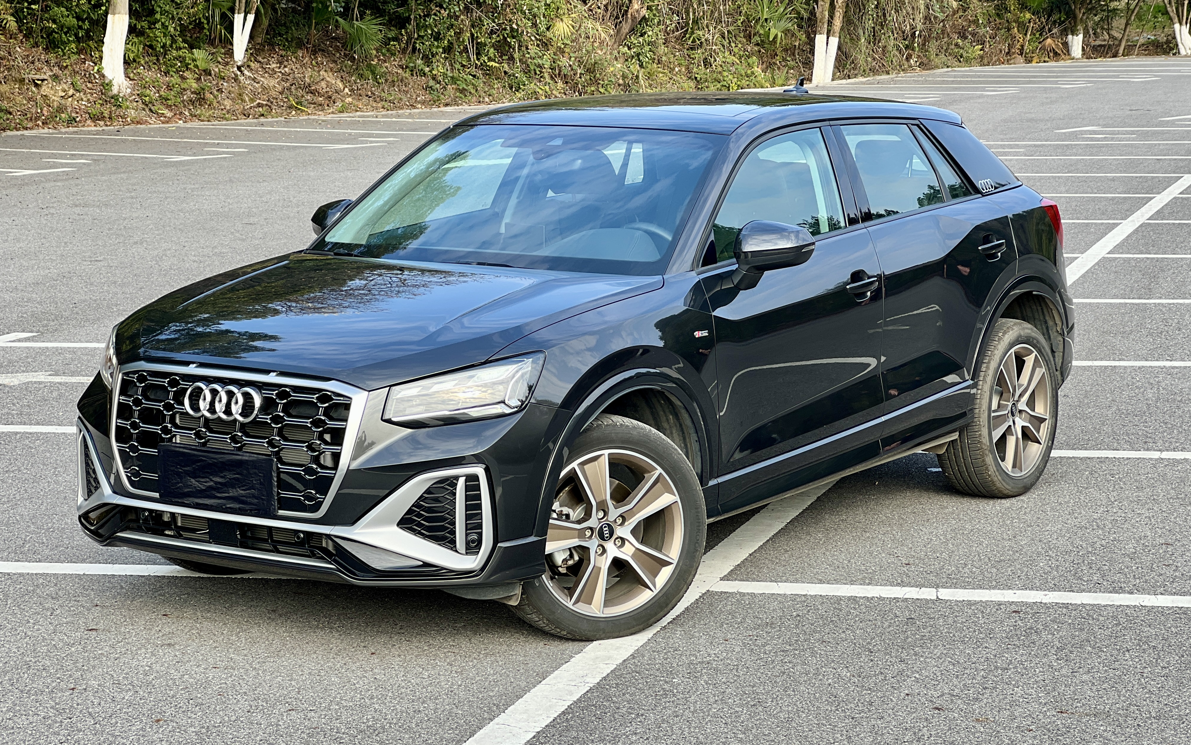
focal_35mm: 82
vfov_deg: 15.9
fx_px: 2662
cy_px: 340
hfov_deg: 25.2
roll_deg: +1.5
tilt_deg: -7.1
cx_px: 596
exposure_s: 1/121
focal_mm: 9
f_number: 2.8
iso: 25
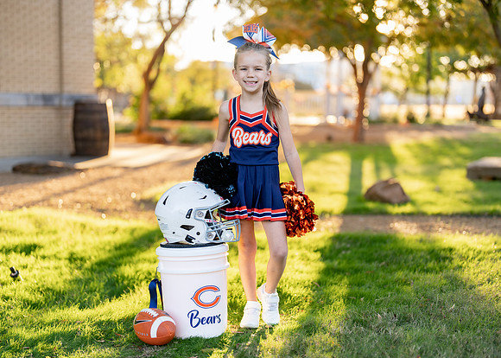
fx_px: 776
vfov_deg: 26.0
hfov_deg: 35.8
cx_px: 248
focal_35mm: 55
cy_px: 185
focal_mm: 50
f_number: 1.2
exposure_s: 1/400
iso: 100
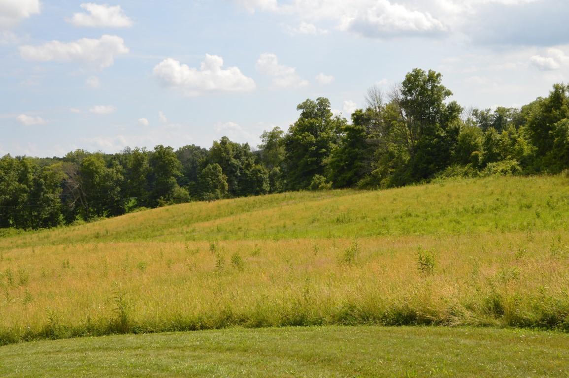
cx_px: 284
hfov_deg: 42.4
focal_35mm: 46
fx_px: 734
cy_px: 189
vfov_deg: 28.9
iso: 100
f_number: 10
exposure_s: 1/200
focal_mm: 31
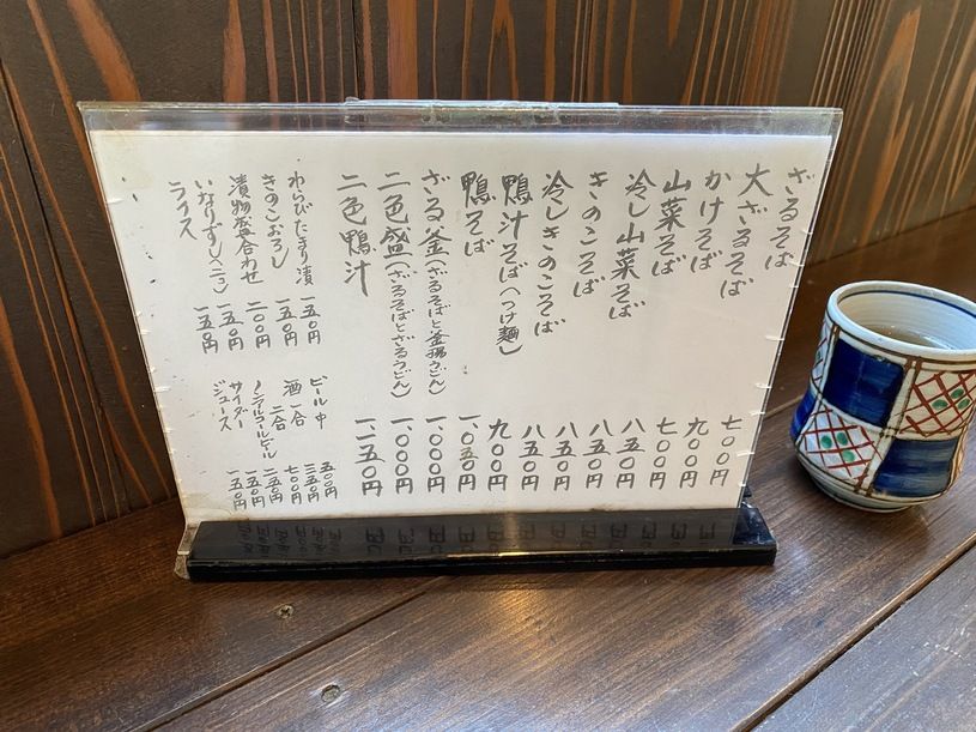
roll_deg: -2.1
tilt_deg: -32.0
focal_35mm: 26
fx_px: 733
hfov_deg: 67.3
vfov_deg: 53.1
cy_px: 366
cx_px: 488
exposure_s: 1/60
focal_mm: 4.25
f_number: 1.8
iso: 160
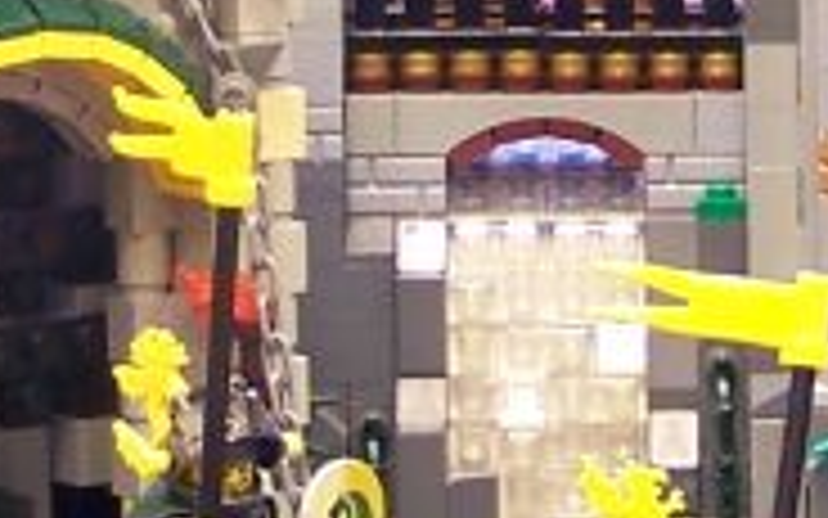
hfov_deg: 7.0
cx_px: 544
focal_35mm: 301
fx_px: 6792
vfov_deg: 4.3
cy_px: -126
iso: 80
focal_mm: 8.5
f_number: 3
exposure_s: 1/3
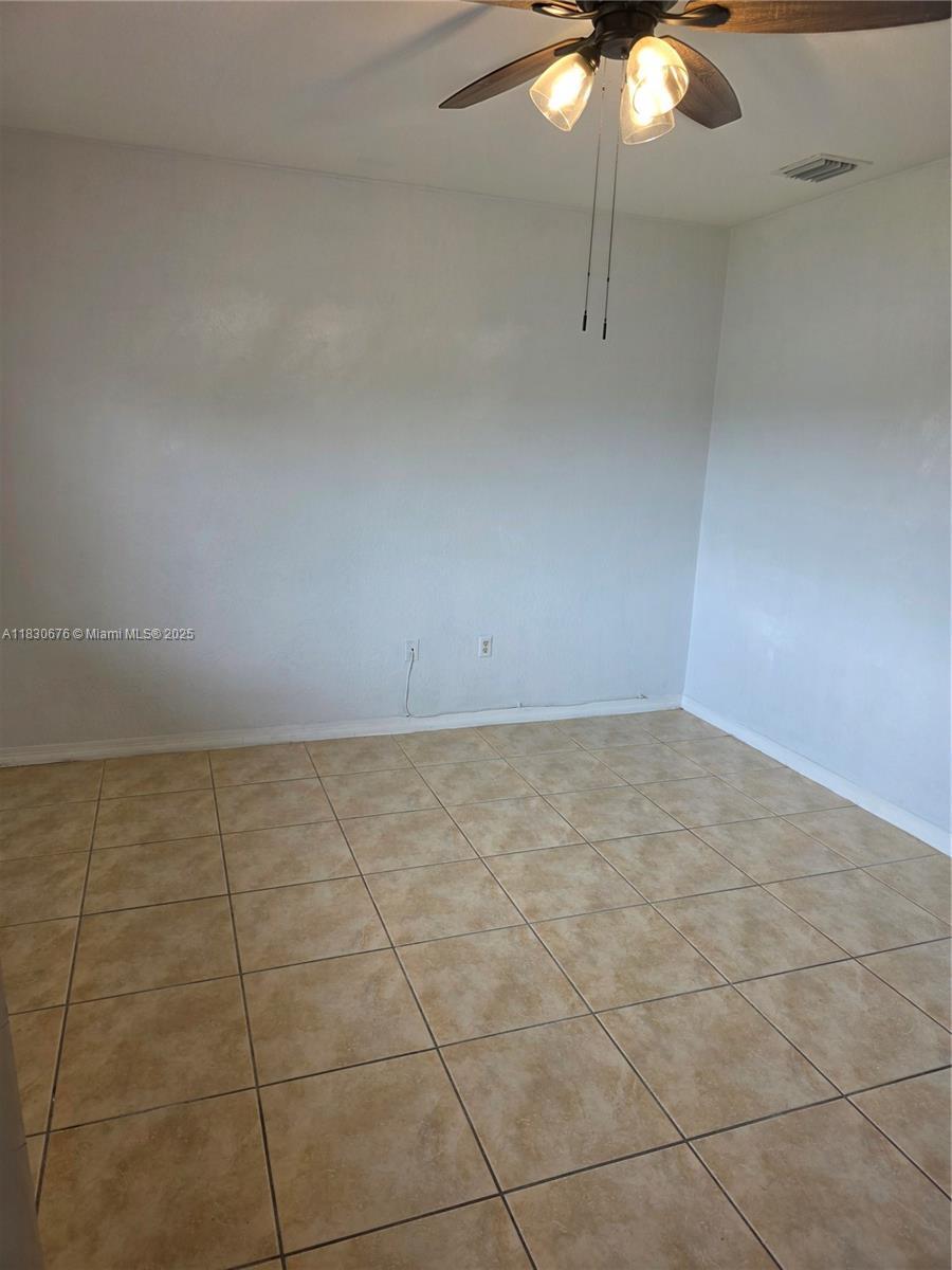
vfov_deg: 73.9
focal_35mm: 23
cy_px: 635
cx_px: 476
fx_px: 843
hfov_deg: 58.9
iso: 50
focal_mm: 6.3
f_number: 1.7
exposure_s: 1/120
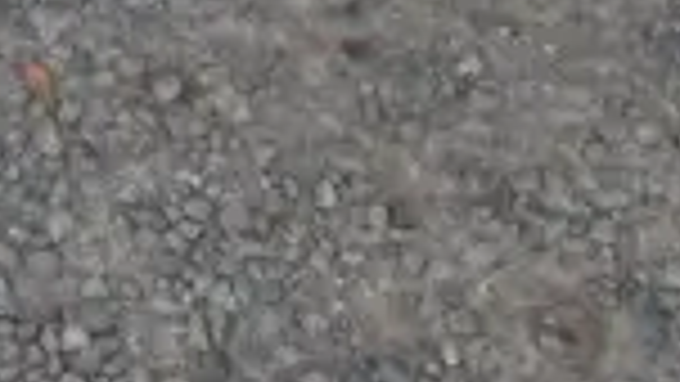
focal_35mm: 237
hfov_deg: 9.0
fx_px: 4274
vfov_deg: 4.4
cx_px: -207
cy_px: -1483
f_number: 4.5
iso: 200
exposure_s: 1/125
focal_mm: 16
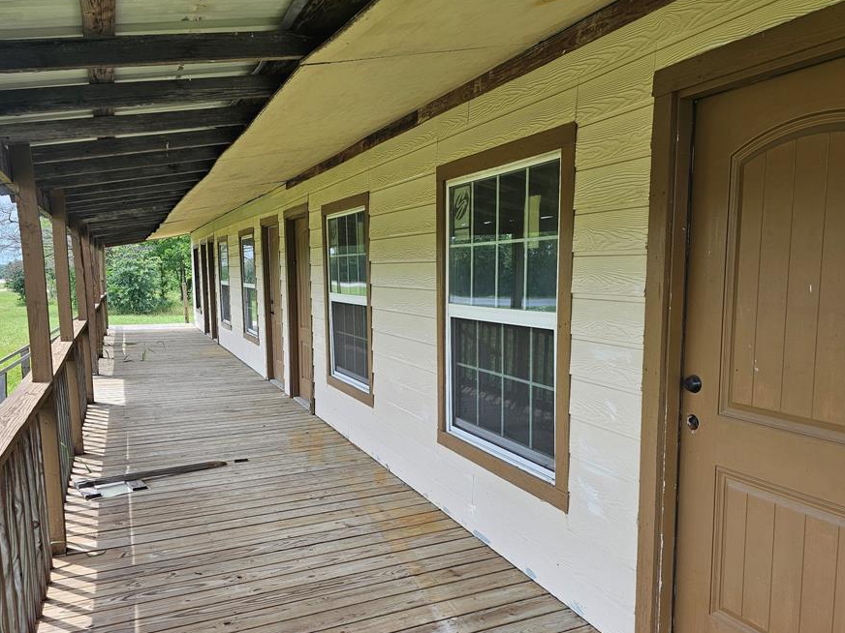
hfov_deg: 65.3
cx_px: 448
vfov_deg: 51.2
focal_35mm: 27
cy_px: 352
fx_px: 659
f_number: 1.7
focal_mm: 6.3
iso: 20
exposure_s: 1/212
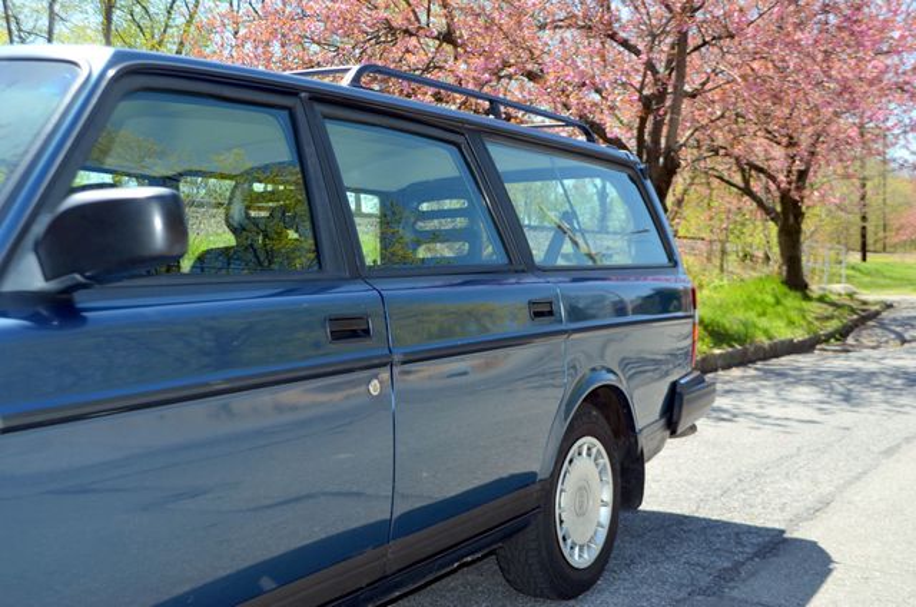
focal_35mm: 39
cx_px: 458
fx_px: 990
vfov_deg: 34.1
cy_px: 304
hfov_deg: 49.6
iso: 100
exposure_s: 1/200
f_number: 5.6
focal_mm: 26
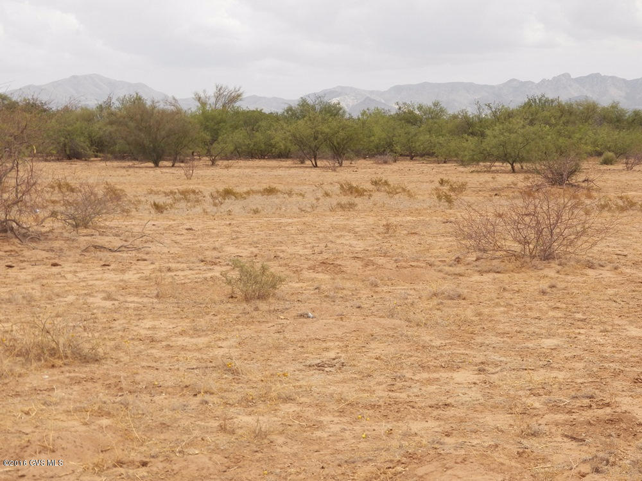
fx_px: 1372
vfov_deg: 19.9
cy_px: 240
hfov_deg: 26.3
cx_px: 321
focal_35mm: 74
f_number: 4
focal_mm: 13.2
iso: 125
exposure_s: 1/1250
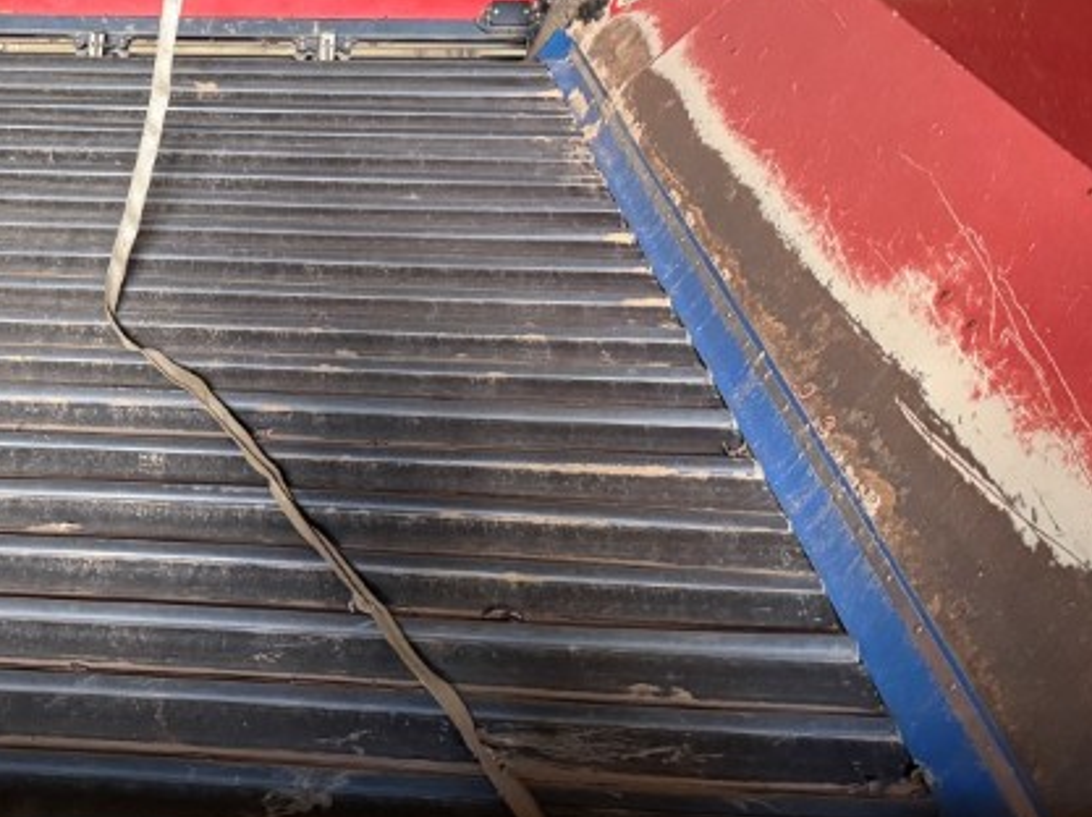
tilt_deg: -4.6
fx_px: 1860
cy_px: 348
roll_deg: -1.0
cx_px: 52
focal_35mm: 59
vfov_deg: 24.8
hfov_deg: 30.8
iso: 1000
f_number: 1.78
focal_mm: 6.76
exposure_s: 1/33
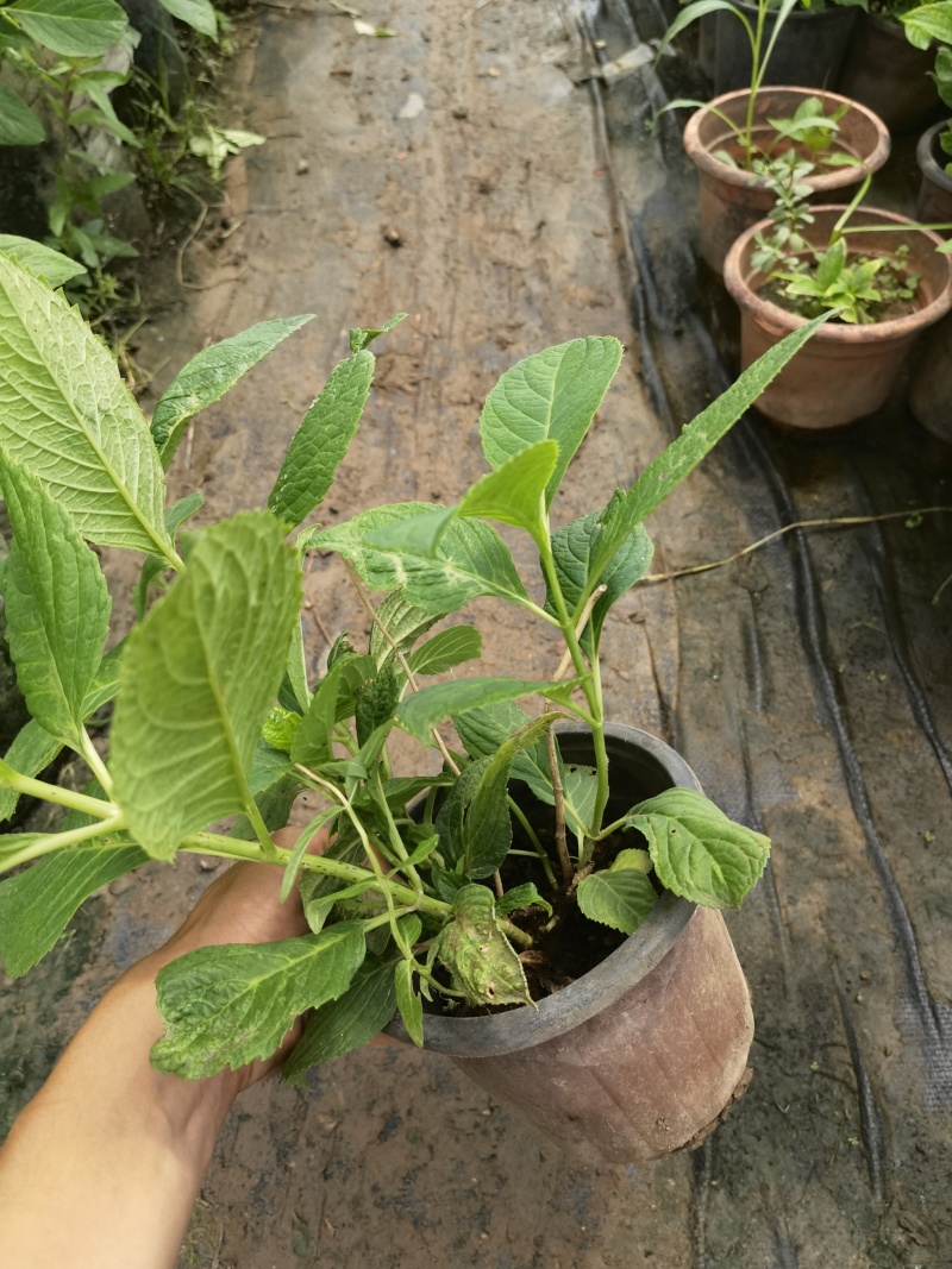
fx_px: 990
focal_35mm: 27
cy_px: 634
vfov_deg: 65.3
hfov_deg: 51.3
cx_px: 476
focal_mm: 6.67
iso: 160
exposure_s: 1/547
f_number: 1.9
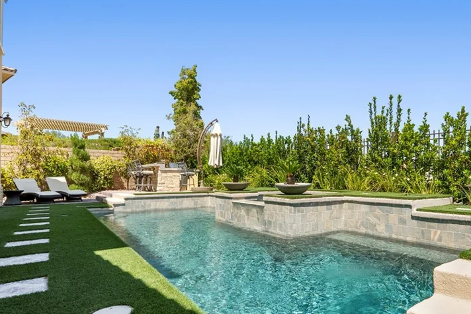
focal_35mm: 23
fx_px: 301
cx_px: 303
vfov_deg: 55.0
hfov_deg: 74.4
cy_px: 177
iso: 800
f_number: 9
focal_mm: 16
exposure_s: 1/100
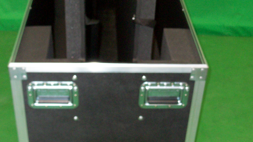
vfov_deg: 19.3
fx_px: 416
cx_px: 127
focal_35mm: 62
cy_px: 41
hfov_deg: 33.8
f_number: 3.2
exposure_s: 1/65.1
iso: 160
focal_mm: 7.1
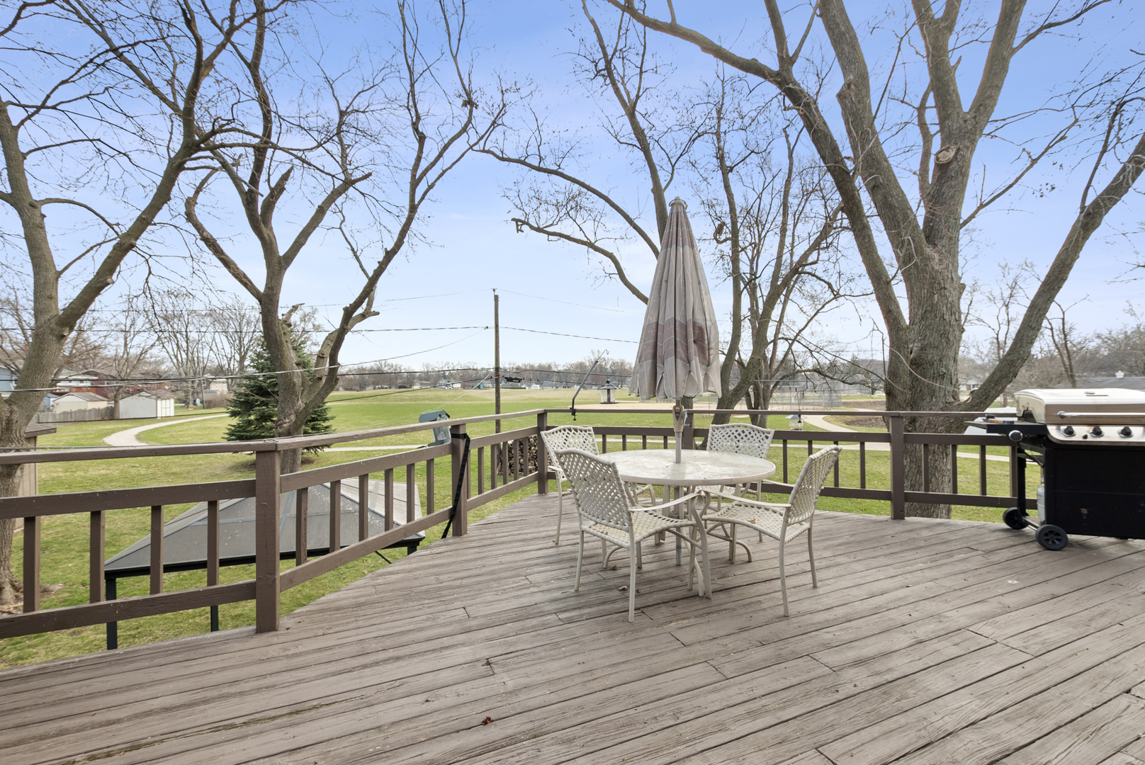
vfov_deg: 77.4
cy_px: 382
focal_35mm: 15
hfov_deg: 100.4
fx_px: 477
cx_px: 572
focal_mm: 10
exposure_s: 1/100
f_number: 8
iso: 250
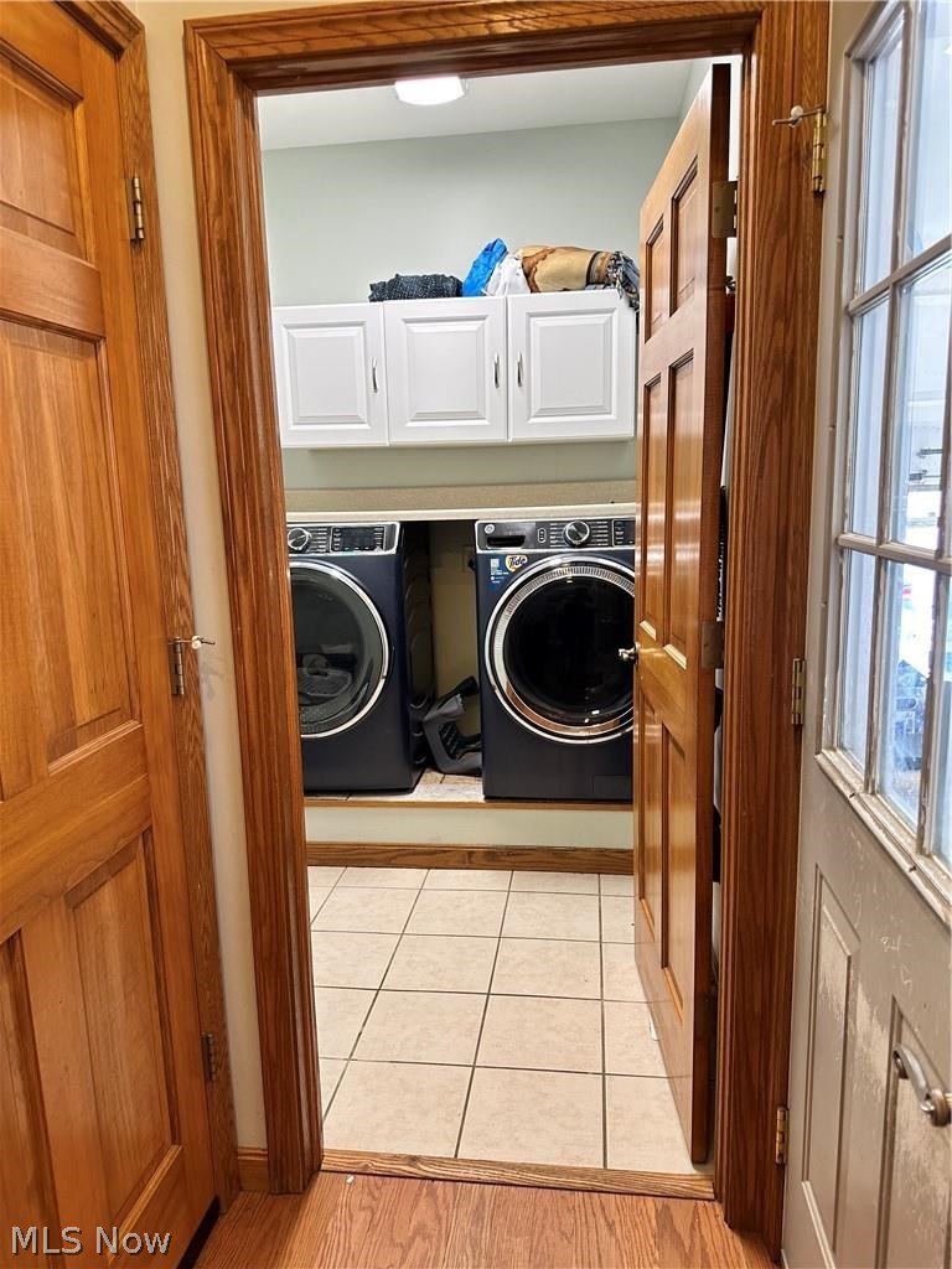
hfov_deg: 56.8
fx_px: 880
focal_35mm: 24
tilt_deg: -10.1
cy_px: 634
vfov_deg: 71.6
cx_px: 476
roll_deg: +1.2
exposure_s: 1/120
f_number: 1.78
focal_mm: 6.86
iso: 160
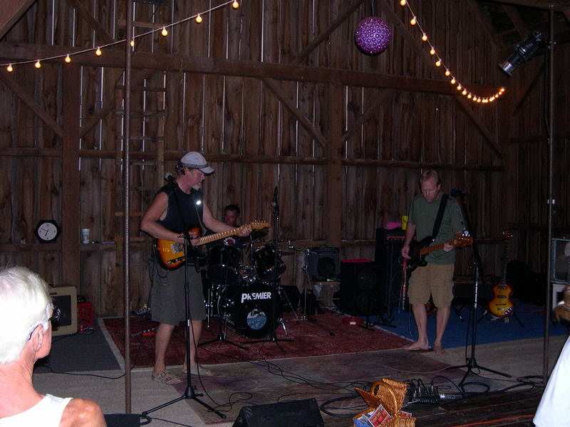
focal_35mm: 38
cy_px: 214
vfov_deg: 37.7
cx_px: 285
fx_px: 626
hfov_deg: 49.0
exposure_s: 1/60
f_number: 2.8
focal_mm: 8
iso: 400
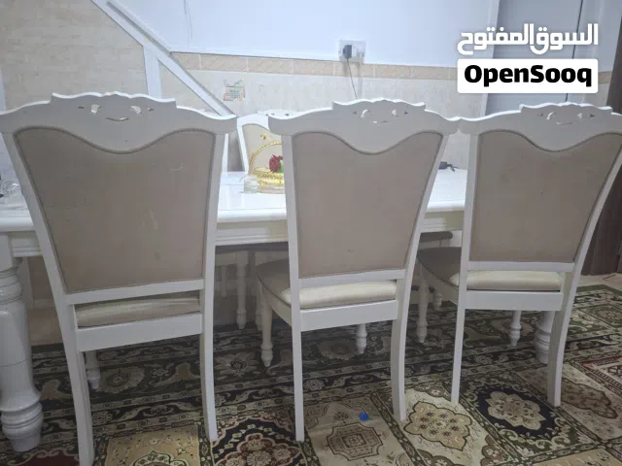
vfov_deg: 58.9
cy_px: 233
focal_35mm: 23
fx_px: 413
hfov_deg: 73.9
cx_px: 311
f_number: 1.8
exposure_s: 1/60
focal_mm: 5.54
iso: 250
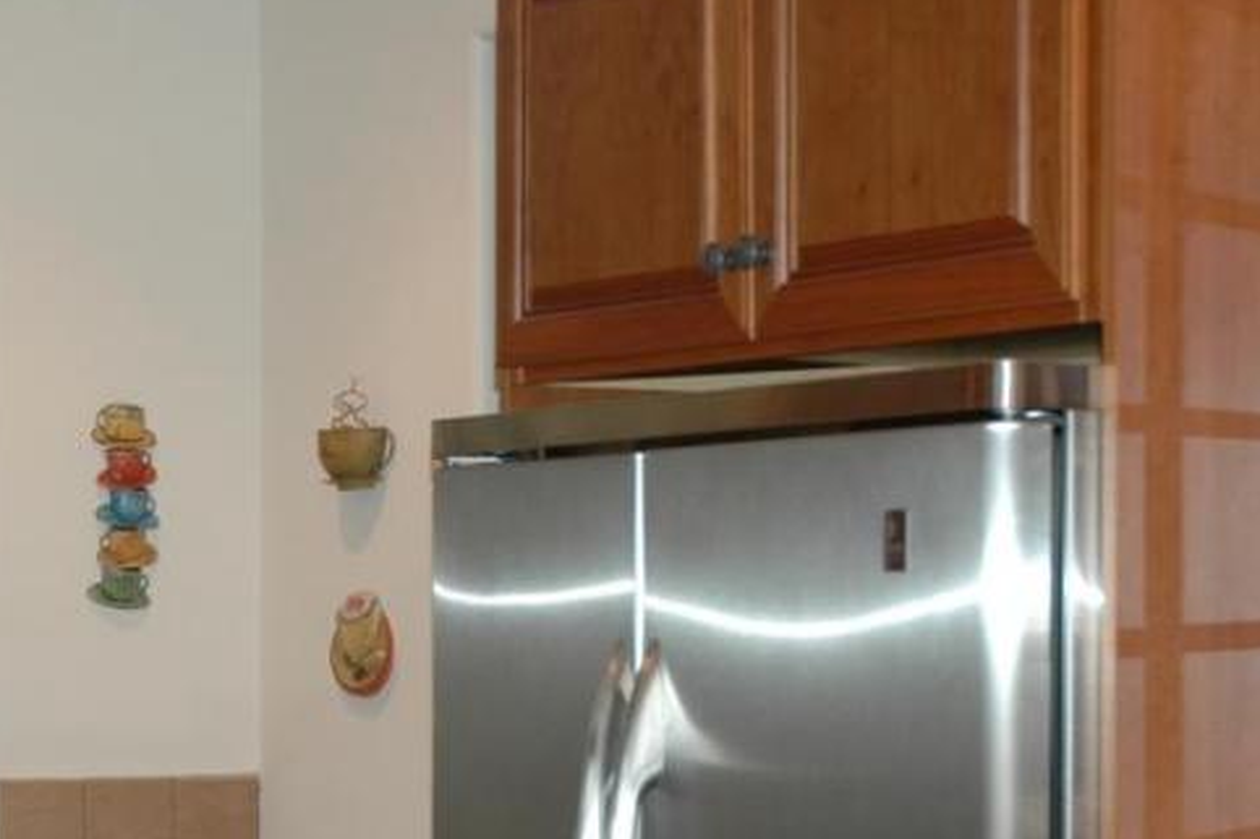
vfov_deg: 13.0
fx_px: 3645
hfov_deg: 19.4
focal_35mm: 104
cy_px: 721
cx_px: 226
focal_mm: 29
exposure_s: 1/80
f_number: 4
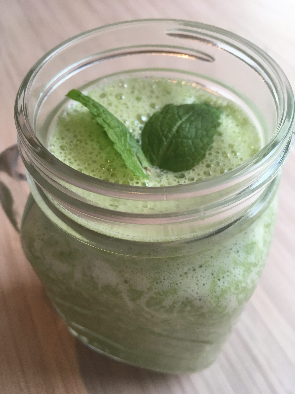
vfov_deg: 61.7
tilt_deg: -54.7
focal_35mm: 29
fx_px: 330
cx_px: 148
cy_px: 197
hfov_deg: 48.2
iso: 40
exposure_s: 1/33
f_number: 2.2
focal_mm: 4.15
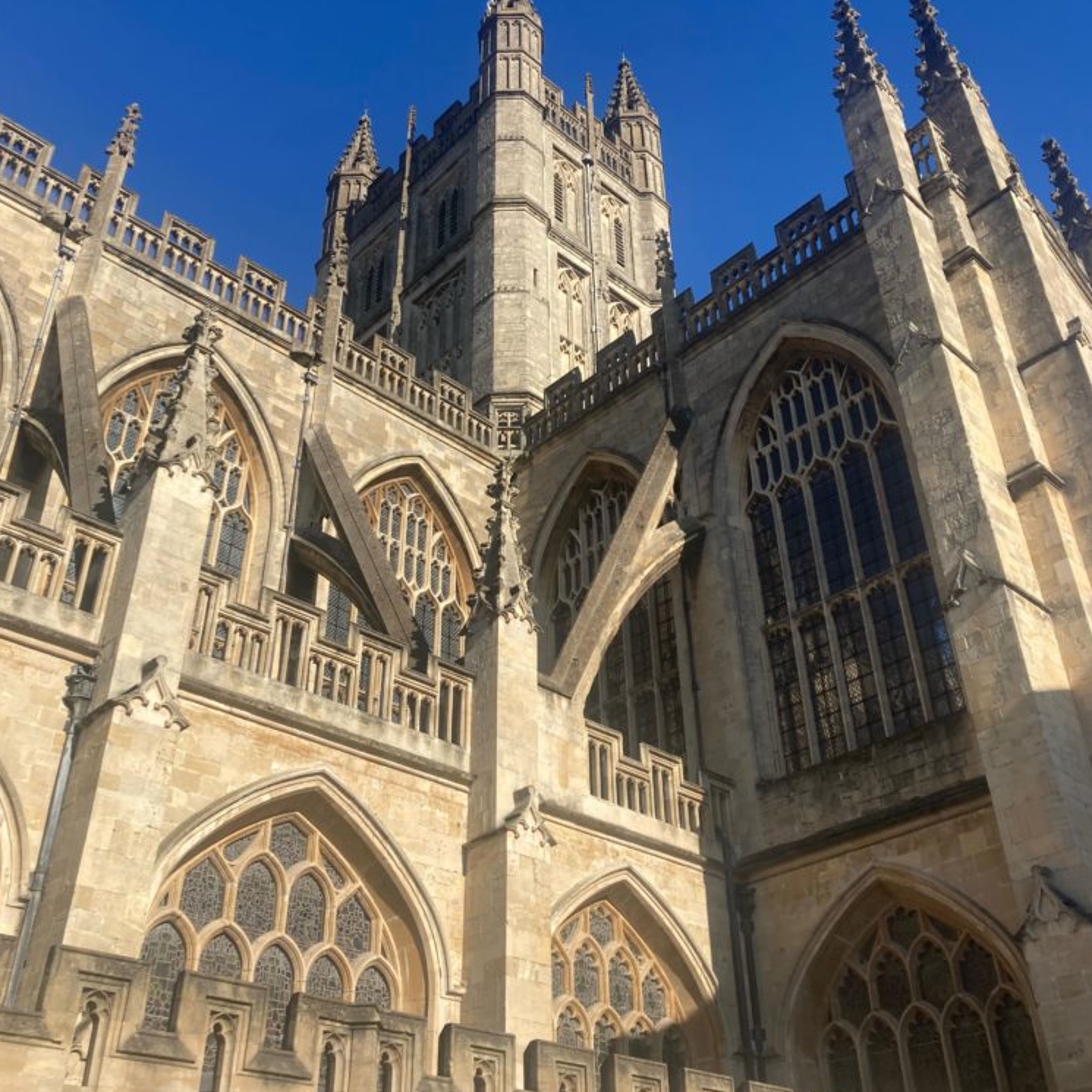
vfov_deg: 48.4
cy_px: 491
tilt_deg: +37.4
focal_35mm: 34
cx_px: 545
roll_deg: +1.2
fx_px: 1213
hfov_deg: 48.5
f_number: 1.8
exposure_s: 1/1715
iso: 20
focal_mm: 3.99
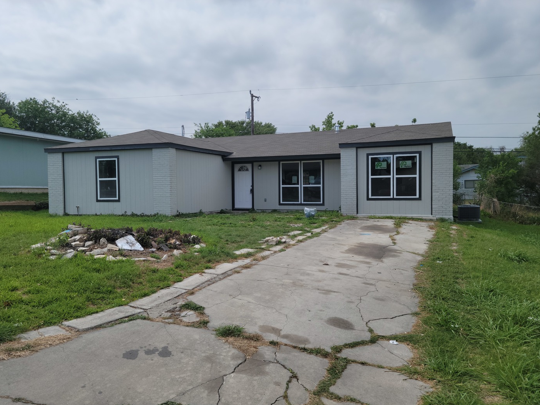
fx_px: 452
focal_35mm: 29
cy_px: 209
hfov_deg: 61.6
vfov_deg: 48.2
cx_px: 263
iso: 25
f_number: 2
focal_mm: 5.9
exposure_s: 1/1464
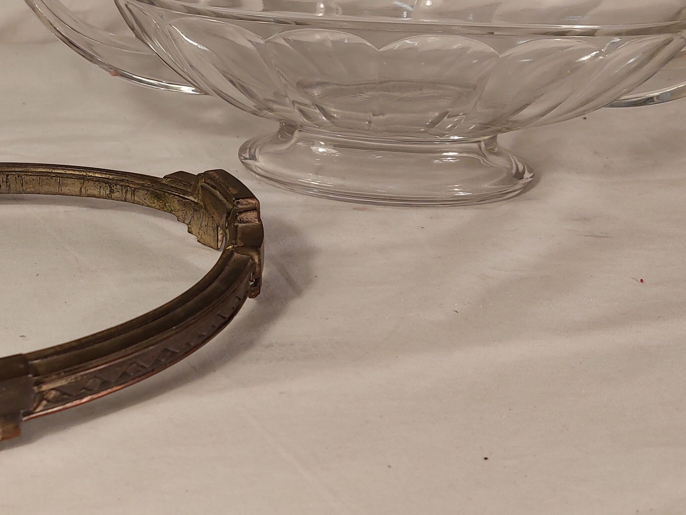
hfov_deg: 34.1
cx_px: 103
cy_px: 109
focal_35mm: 54
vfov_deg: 26.6
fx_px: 1070
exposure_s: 1/100
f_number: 1.8
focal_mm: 5.23
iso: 50
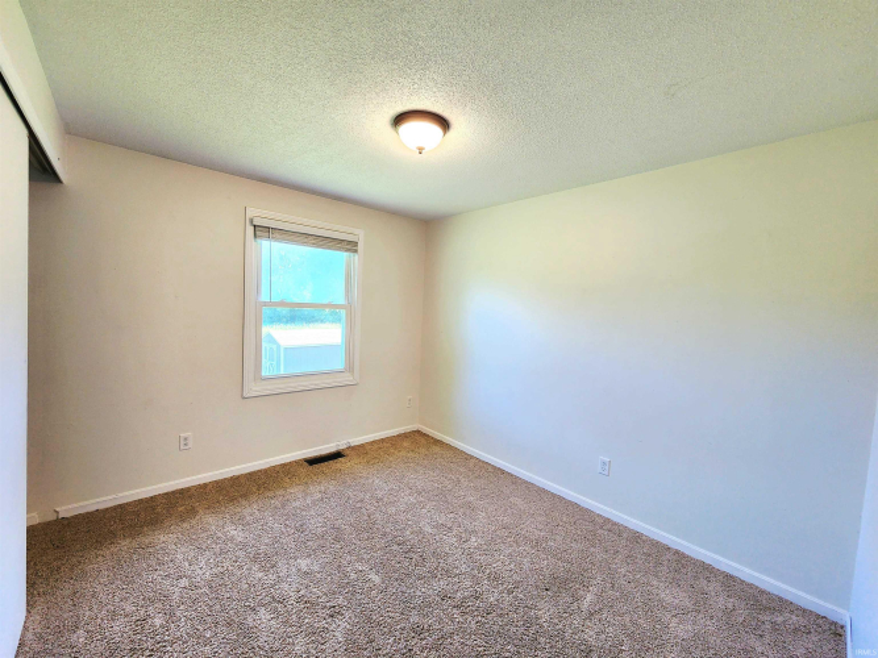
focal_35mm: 13
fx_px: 330
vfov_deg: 89.9
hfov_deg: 106.2
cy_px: 329
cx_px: 439
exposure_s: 1/60.2
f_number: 2.2
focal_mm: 2.2
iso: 160
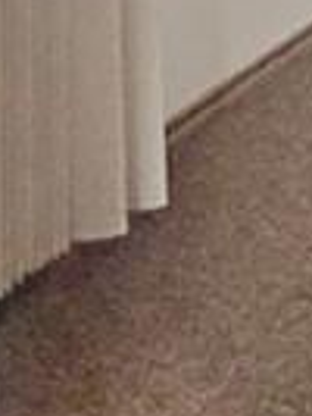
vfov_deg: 21.5
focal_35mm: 81
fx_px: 972
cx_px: 480
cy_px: -141
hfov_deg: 16.5
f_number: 2.2
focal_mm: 2.22
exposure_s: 1/116
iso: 320
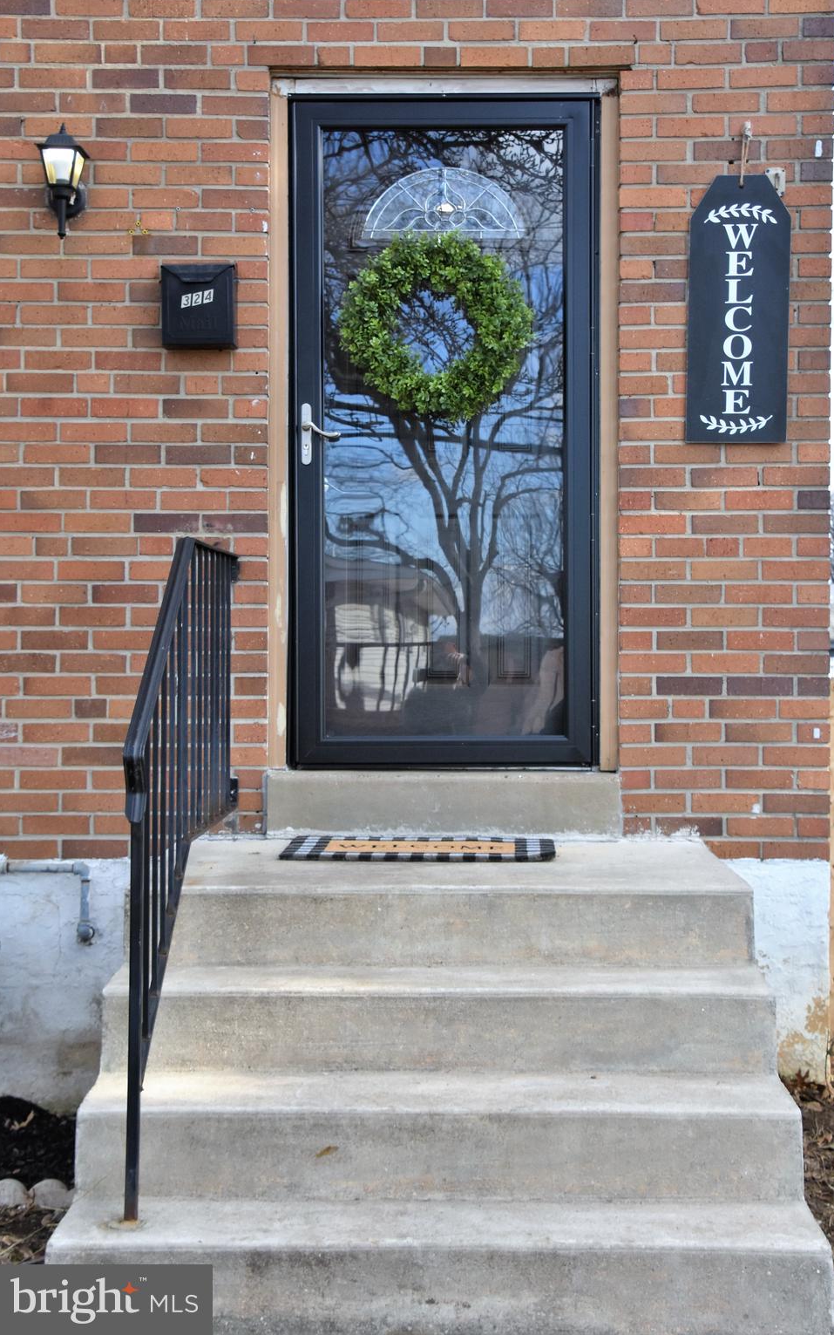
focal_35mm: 46
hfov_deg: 28.0
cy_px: 666
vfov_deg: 43.5
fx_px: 1673
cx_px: 441
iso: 720
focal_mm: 30
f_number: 8
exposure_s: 1/500
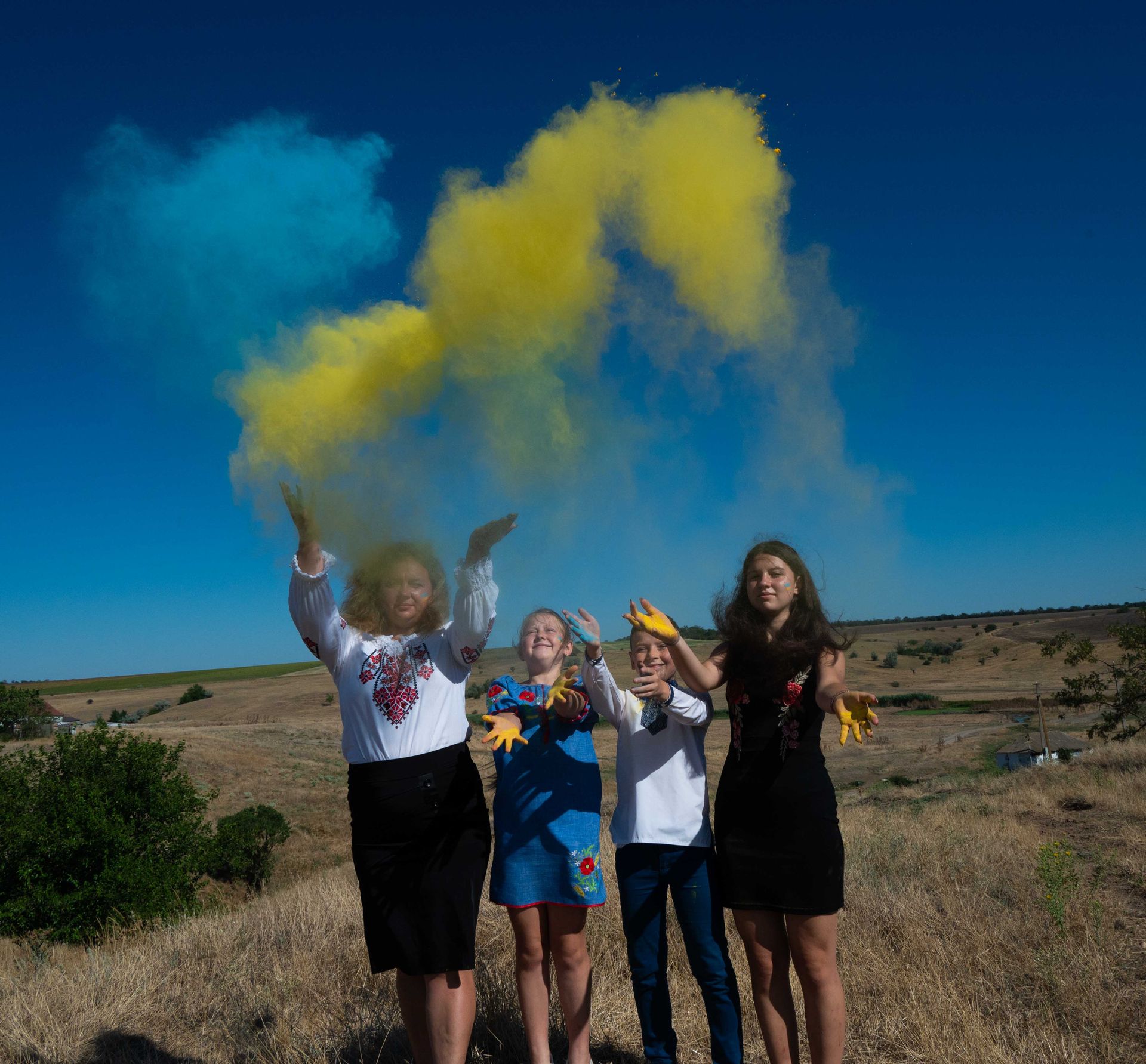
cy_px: 532
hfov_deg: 53.6
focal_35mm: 31
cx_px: 633
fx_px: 1132
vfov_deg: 50.4
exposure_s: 1/3200
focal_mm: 25.5
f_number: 13
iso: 800
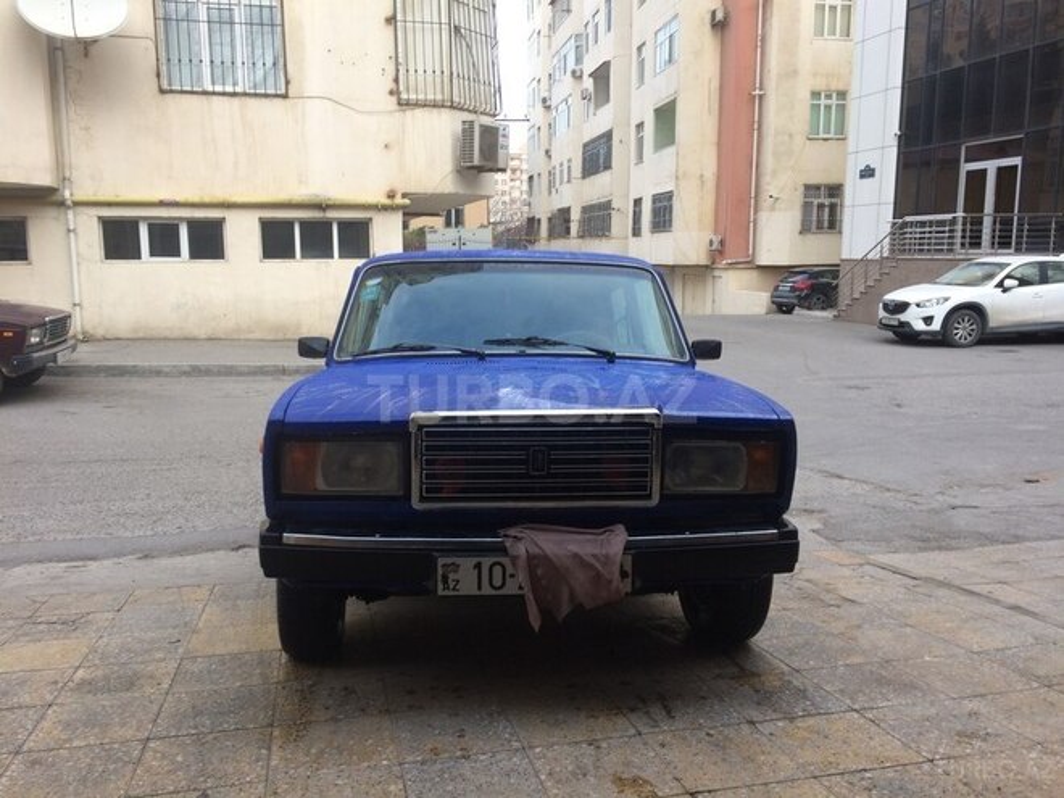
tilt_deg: -8.9
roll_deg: -0.4
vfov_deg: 48.2
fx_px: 891
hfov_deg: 61.7
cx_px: 532
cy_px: 399
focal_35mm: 29
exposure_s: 1/110
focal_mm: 4.15
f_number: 2.2
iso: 32
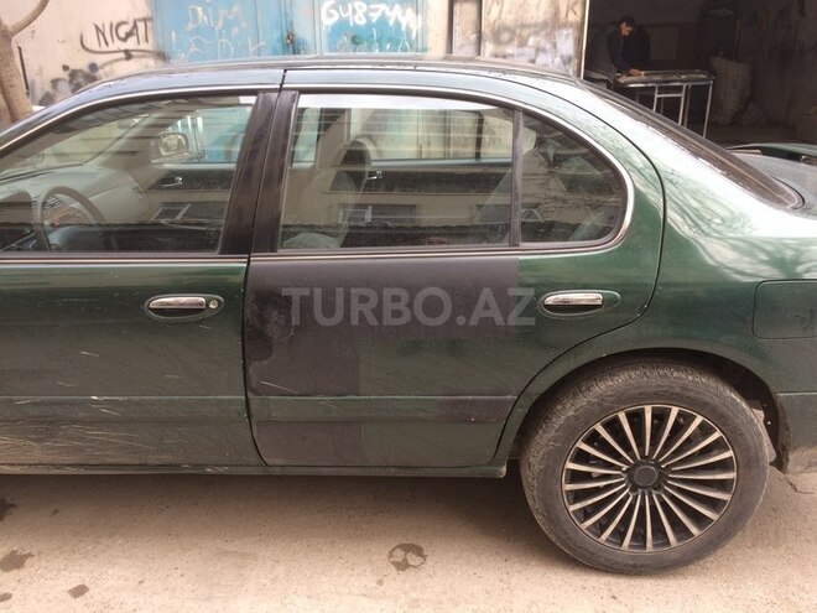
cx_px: 408
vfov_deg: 48.2
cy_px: 306
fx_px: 684
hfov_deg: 61.7
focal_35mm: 29
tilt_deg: -20.1
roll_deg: +1.0
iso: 32
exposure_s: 1/100
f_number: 2.2
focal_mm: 4.15
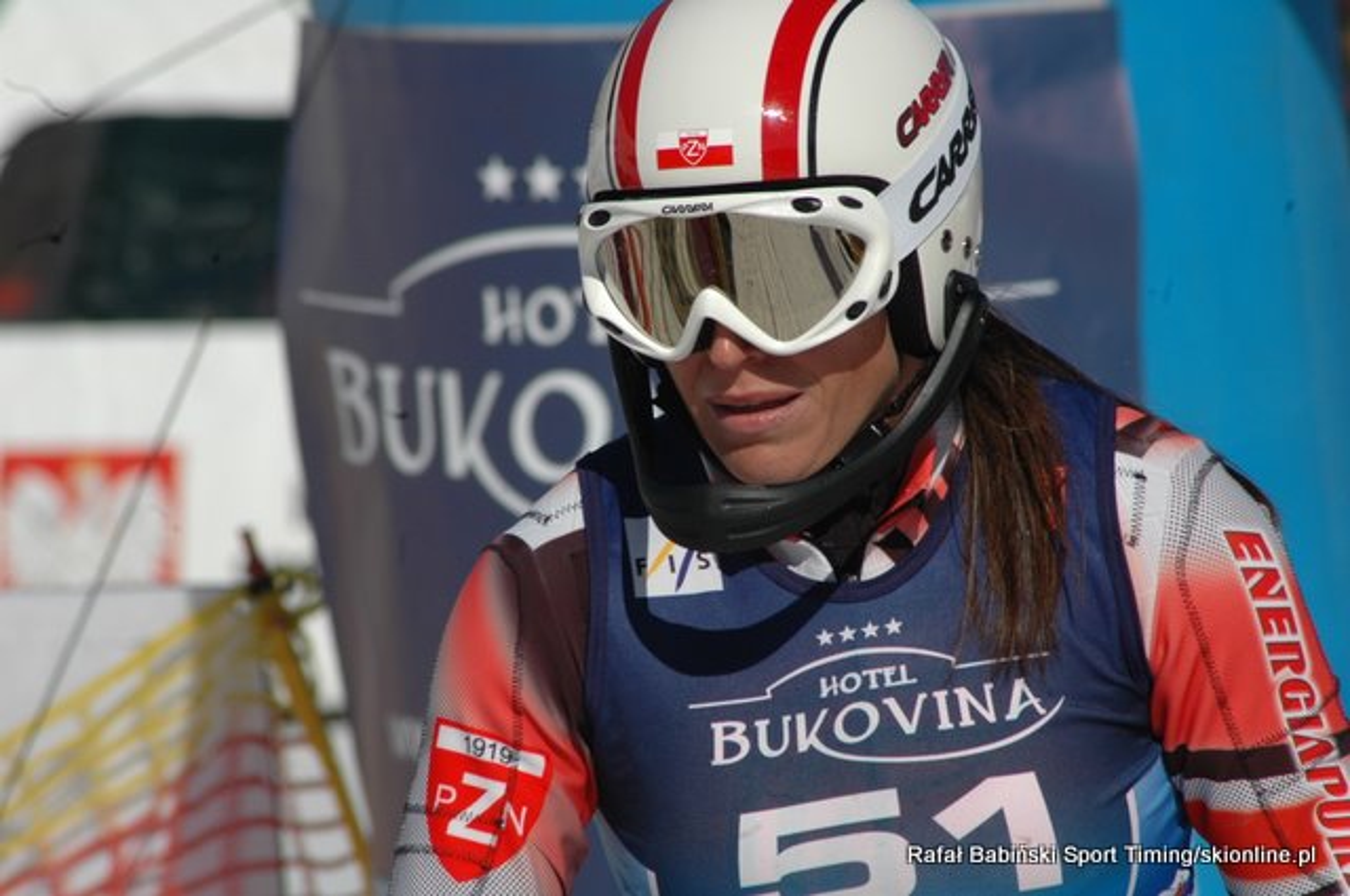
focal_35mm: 450
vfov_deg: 3.0
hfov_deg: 4.6
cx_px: 675
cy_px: 448
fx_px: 16853
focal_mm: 300
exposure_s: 1/500
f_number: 13
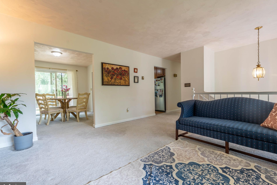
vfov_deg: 77.3
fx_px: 115
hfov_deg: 100.4
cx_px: 142
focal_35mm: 15
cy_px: 94
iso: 100
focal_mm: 14
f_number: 8
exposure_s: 1/25
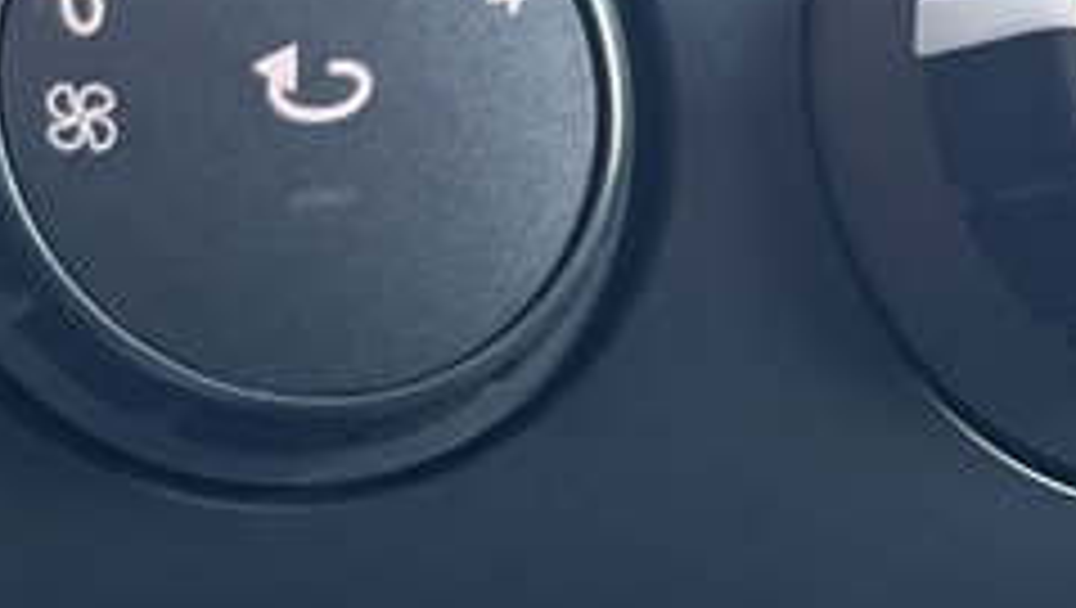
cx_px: 1013
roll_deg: -1.8
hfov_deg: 22.9
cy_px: 712
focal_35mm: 90
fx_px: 2570
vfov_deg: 13.2
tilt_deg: -23.9
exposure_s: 1/60
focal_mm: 5.1
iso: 160
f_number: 1.6
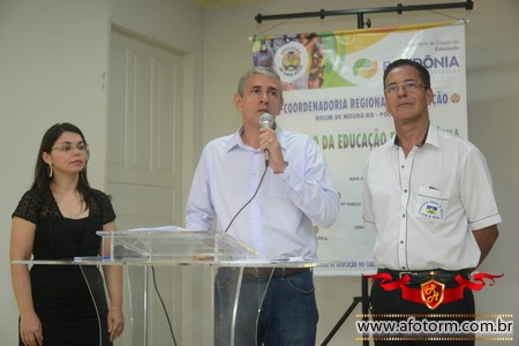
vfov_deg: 25.8
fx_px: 757
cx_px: 260
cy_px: 173
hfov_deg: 37.9
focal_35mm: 52
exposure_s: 1/80
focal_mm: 35
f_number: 4.2
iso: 1600
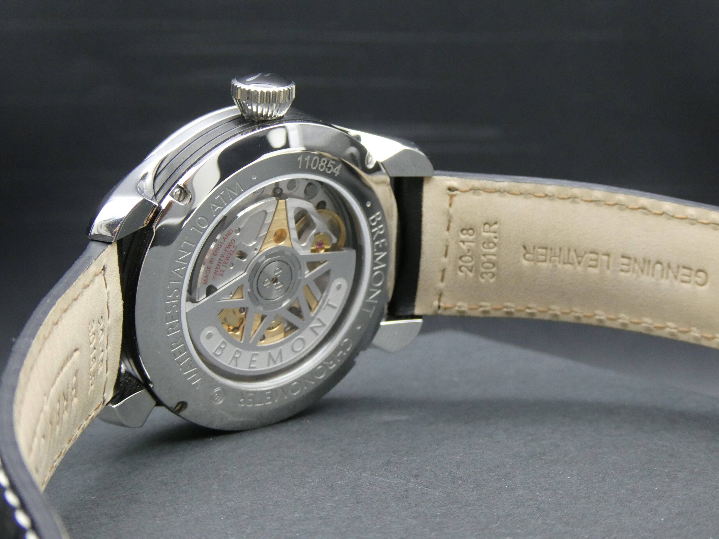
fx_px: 1454
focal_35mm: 70
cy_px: 270
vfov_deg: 21.0
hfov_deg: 27.8
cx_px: 360
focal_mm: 12.5
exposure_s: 1/80
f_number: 4.5
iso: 400
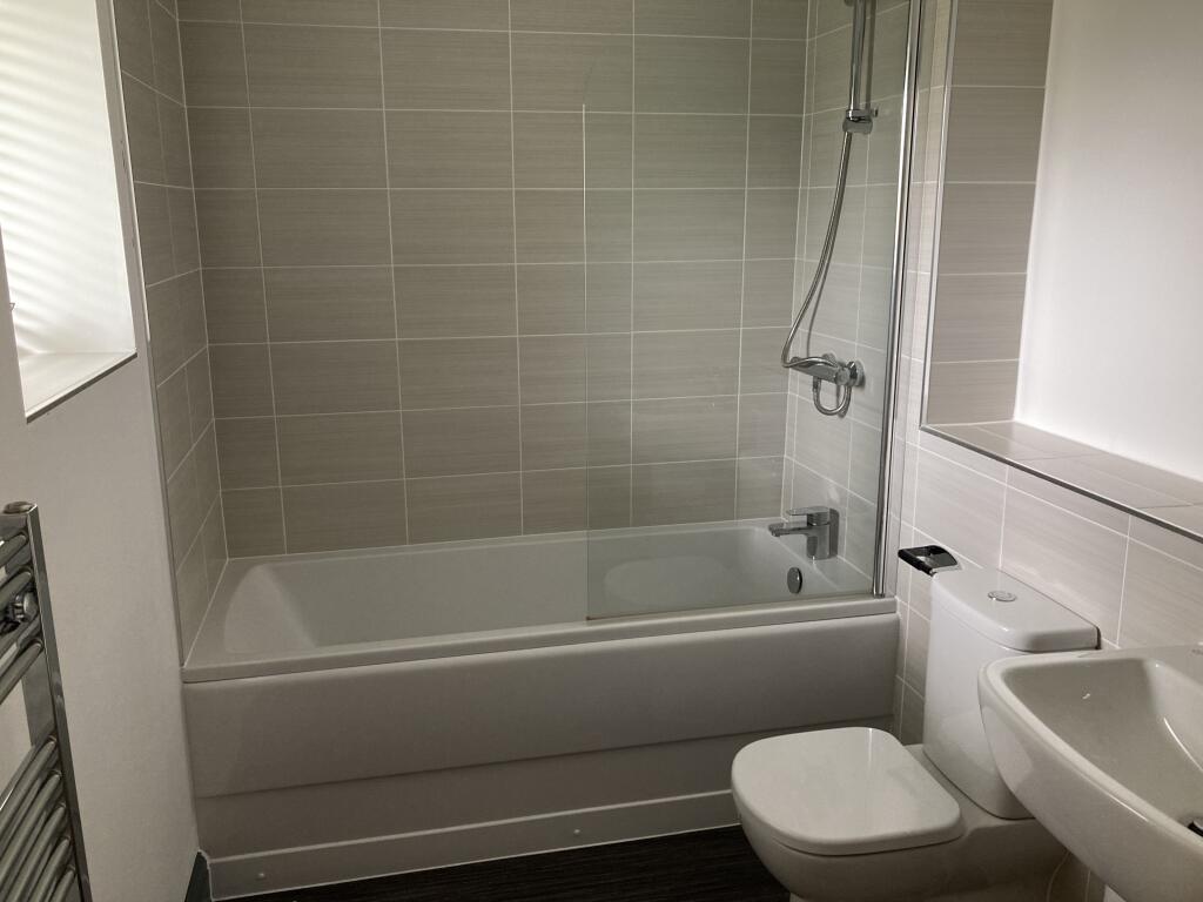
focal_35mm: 28
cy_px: 451
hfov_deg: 63.4
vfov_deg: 49.7
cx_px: 602
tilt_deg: -13.0
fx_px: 973
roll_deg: +1.4
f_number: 1.8
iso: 400
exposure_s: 1/34
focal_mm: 3.99
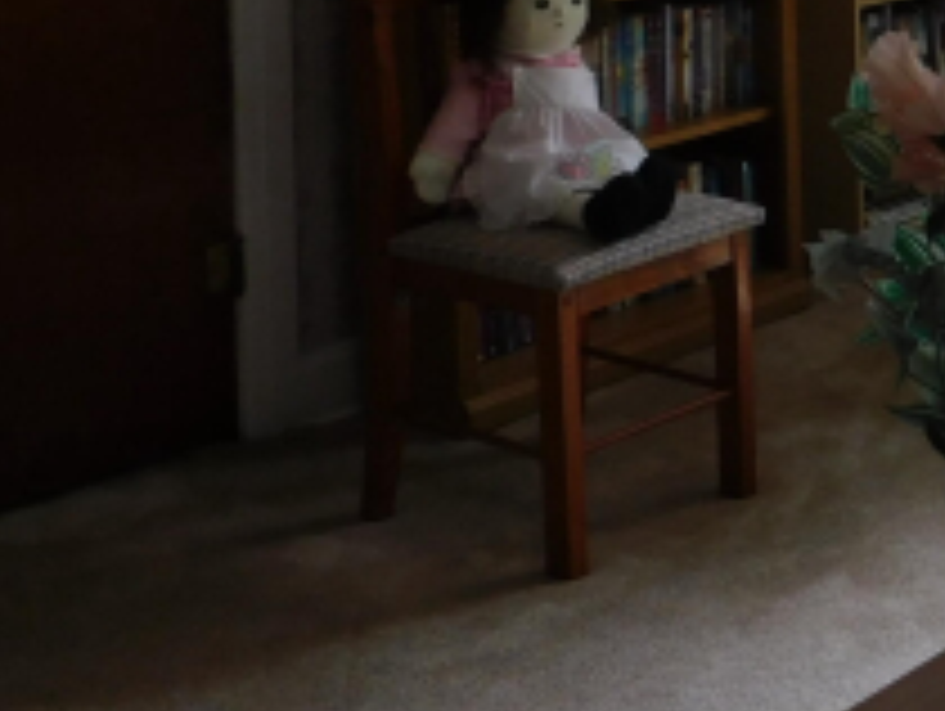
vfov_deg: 19.1
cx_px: 1352
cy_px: -130
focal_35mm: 73
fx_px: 1995
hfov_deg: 22.6
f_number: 3
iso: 125
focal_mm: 4
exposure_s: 1/40
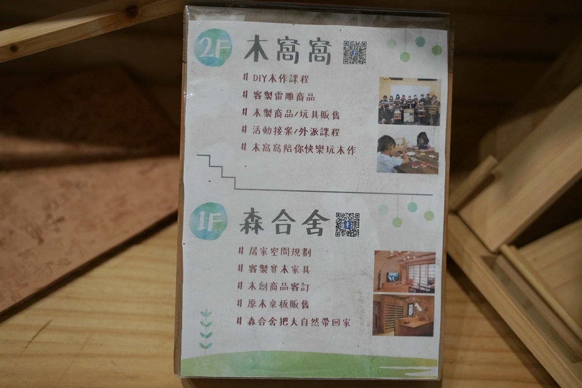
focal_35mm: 43
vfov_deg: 31.2
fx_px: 695
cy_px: 194
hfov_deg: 45.4
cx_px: 291
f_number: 3.2
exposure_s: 1/60
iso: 1600
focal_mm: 43
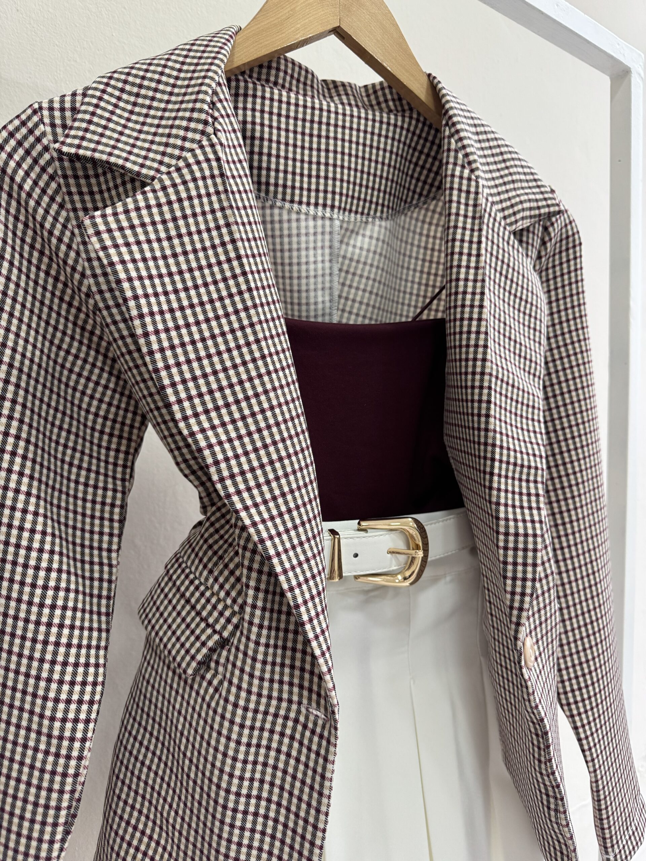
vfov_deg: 71.6
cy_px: 430
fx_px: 597
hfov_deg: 56.8
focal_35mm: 24
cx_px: 323
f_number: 1.78
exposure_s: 1/121
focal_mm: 6.76
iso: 200
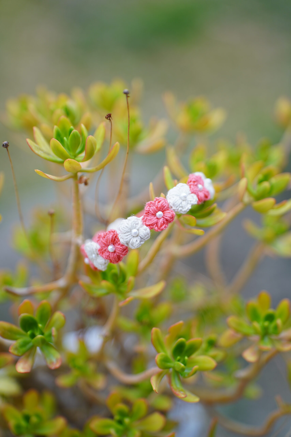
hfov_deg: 37.9
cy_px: 218
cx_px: 146
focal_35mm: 35
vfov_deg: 54.4
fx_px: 424
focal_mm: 35
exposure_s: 1/500
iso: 125
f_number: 1.4
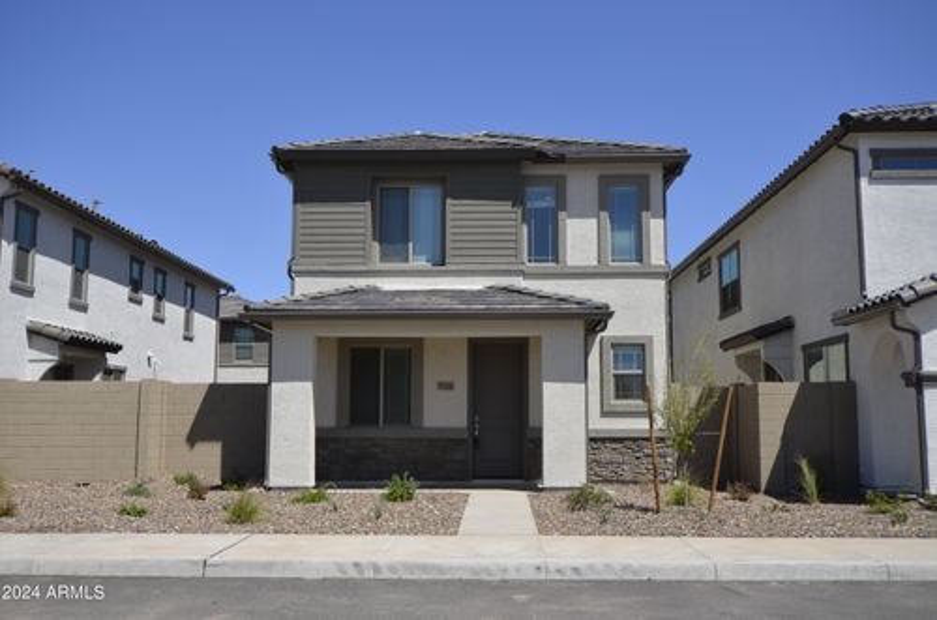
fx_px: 857
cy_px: 310
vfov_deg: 39.8
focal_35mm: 33
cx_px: 468
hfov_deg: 57.3
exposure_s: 1/320
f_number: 8
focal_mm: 22
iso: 100
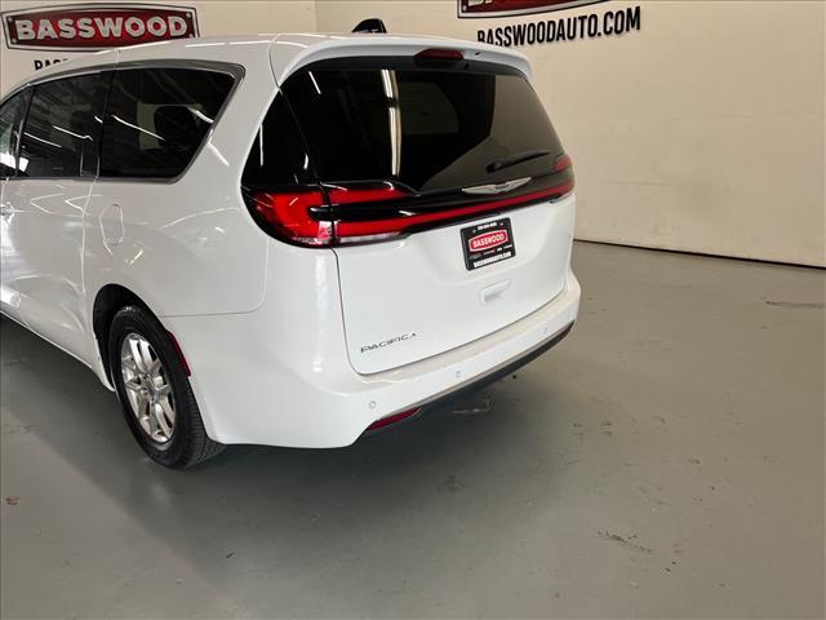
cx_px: 413
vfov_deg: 53.1
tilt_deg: -16.6
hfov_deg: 67.3
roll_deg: +2.6
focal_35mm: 26
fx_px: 620
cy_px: 310
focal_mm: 5.7
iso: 64
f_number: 1.5
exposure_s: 1/120
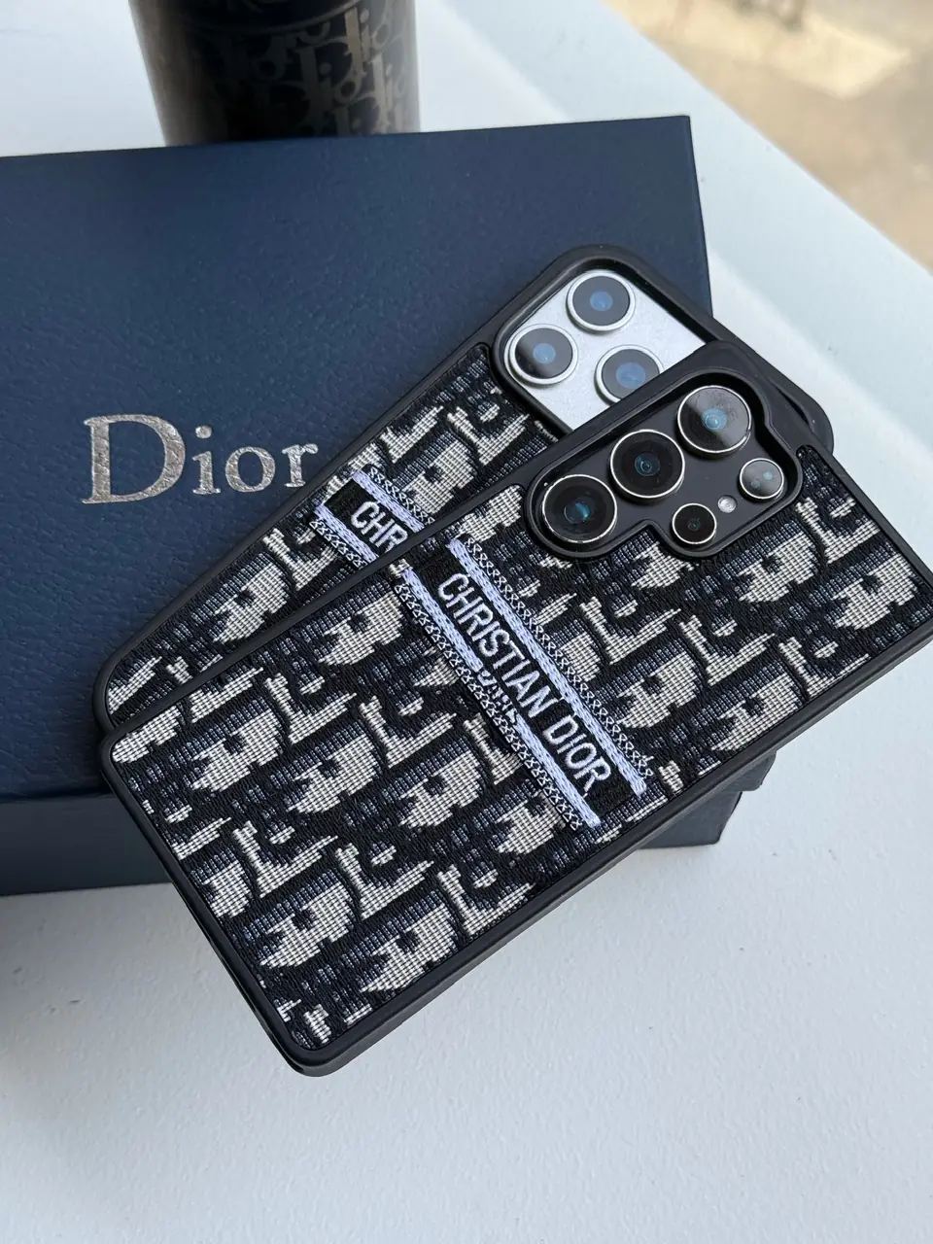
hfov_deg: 30.3
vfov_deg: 39.7
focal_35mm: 48
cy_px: 622
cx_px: 466
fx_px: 1725
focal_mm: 6.76
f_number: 1.78
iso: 100
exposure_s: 1/875
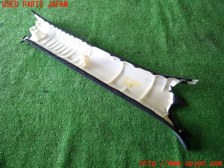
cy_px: 84
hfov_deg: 69.4
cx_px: 112
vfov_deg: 54.9
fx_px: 162
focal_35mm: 25
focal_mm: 4.5
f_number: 2
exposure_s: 1/60
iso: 100
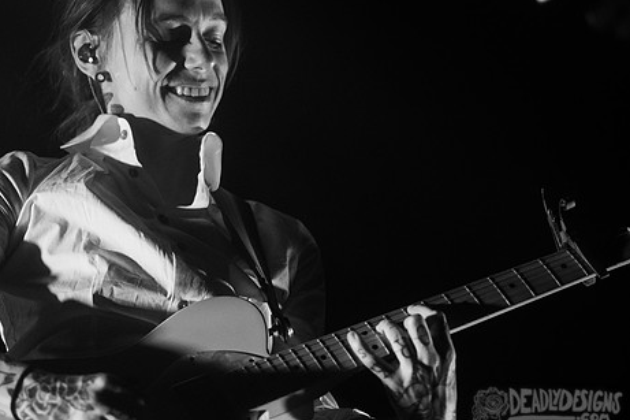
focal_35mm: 146
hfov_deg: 14.1
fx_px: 2554
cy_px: 172
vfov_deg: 9.4
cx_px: 238
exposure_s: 1/320
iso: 2000
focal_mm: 116
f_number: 3.2
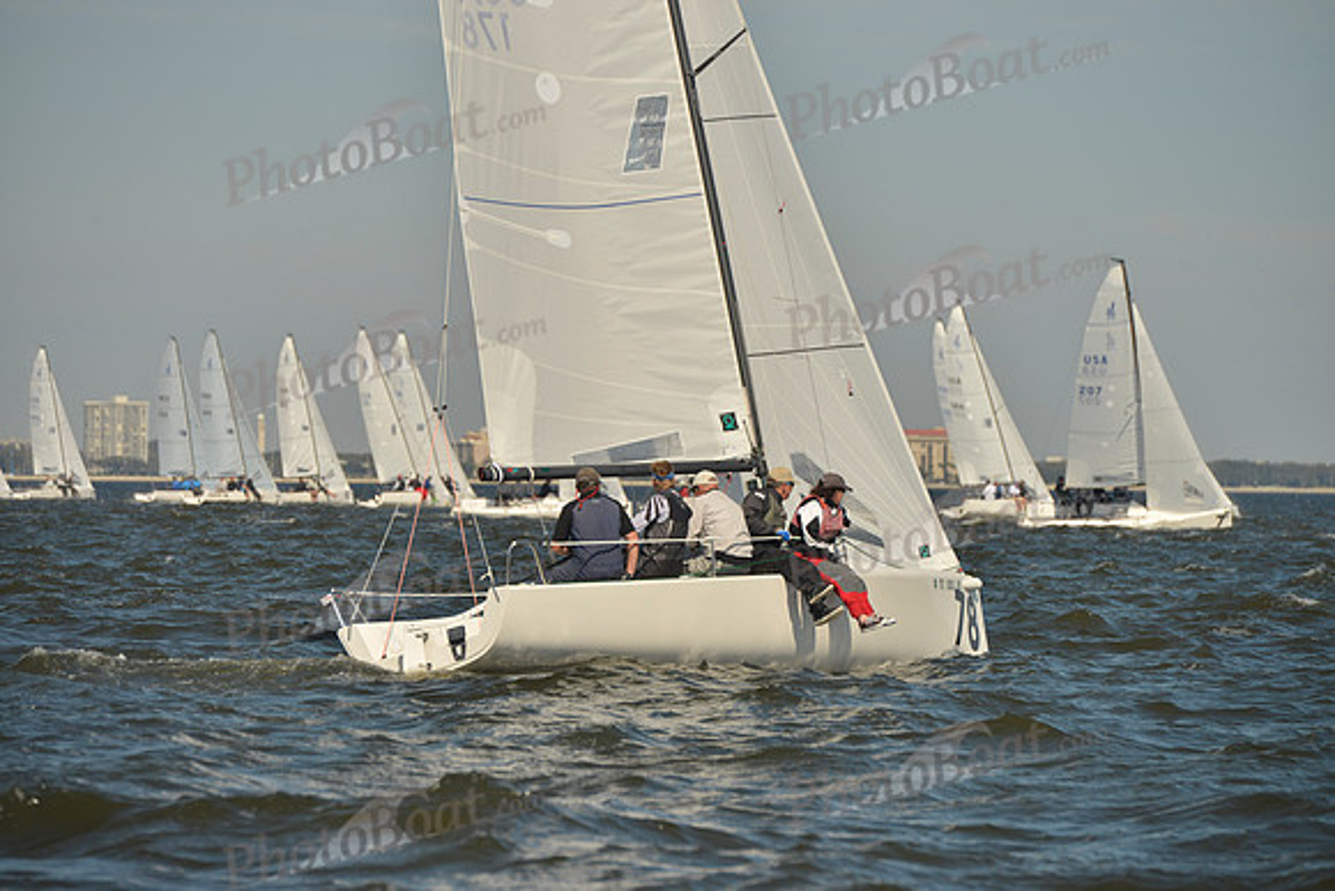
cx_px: 668
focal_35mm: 195
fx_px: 7233
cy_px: 446
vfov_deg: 7.0
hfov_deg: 10.5
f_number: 7.1
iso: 200
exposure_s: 1/800
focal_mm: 195
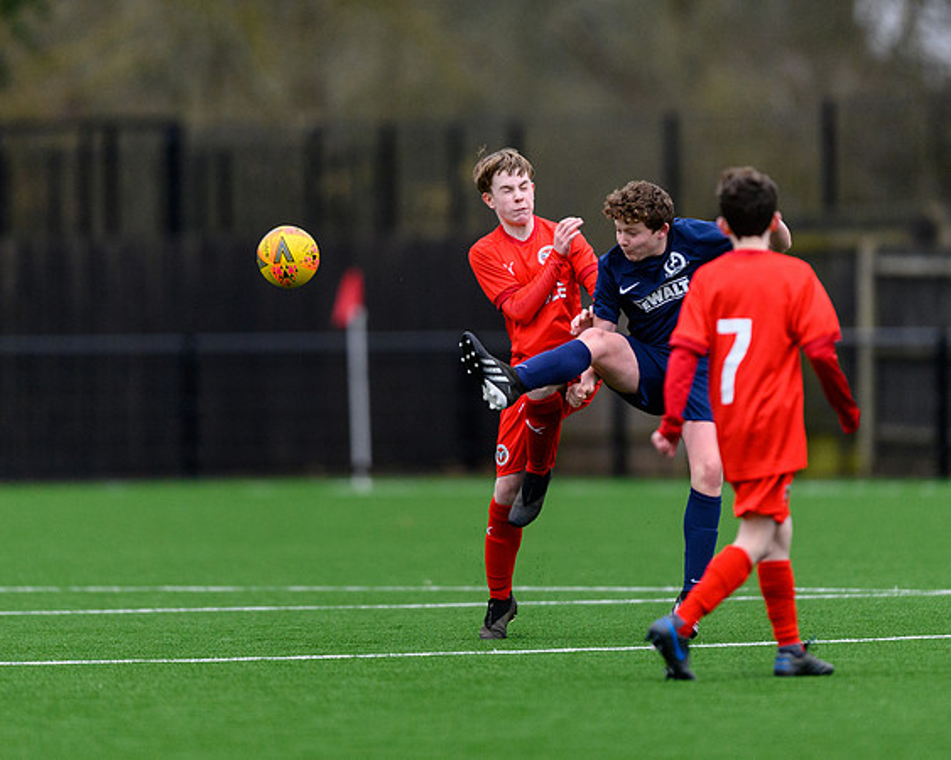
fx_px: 15266
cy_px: 413
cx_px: 514
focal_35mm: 543
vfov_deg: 2.9
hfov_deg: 3.6
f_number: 2.8
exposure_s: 1/2000
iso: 3200
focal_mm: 400
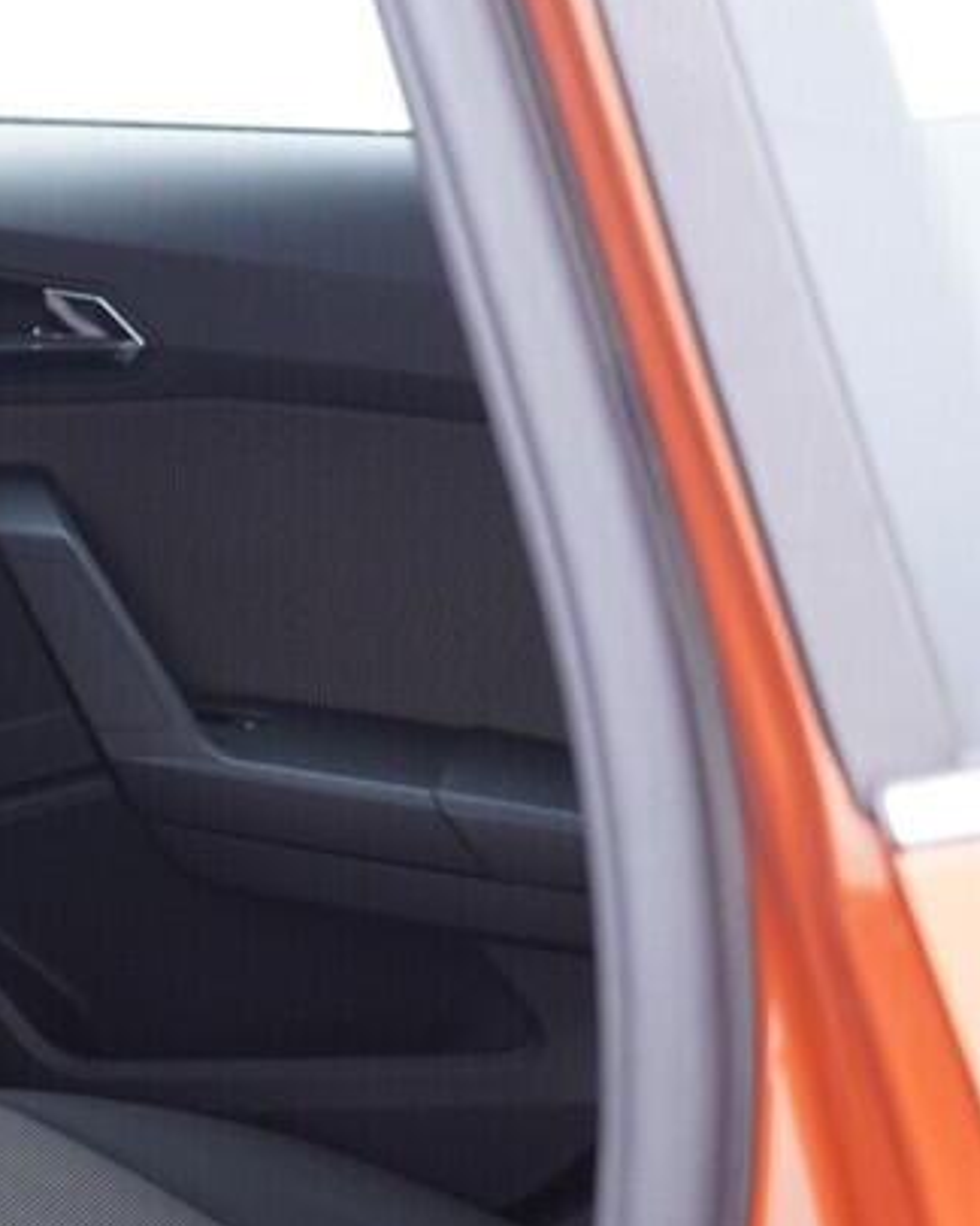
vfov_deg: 15.8
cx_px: -950
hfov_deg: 11.6
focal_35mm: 120
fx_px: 4351
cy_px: 1096
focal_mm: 24
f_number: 2.8
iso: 400
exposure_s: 1/40
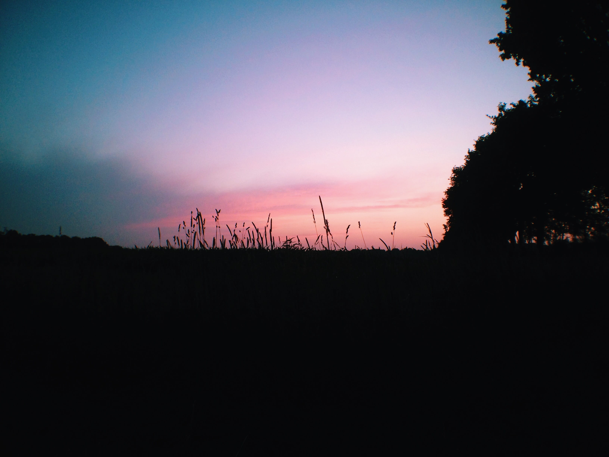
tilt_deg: +4.0
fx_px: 581
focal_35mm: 33
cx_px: 304
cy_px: 228
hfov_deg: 55.4
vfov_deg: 42.9
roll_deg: +1.5
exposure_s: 1/30
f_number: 2.4
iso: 50
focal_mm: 4.12
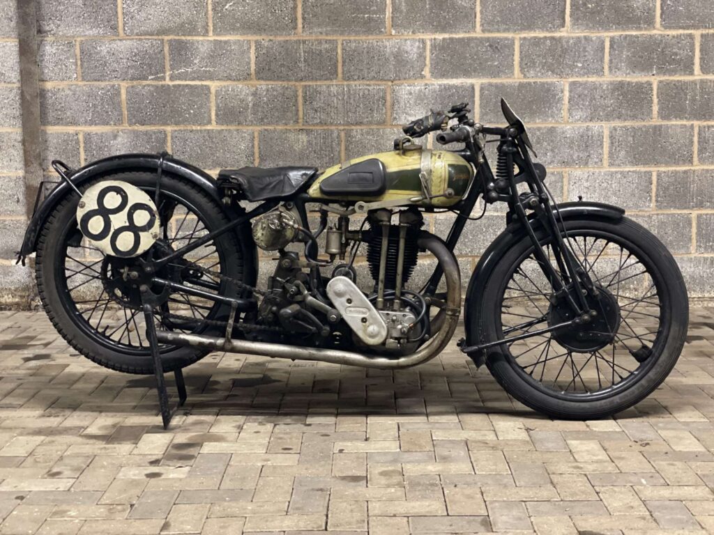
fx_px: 1073
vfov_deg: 28.0
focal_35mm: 52
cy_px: 268
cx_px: 357
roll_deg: +0.8
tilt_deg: -7.6
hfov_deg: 36.8
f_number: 2
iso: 500
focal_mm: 6
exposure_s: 1/14
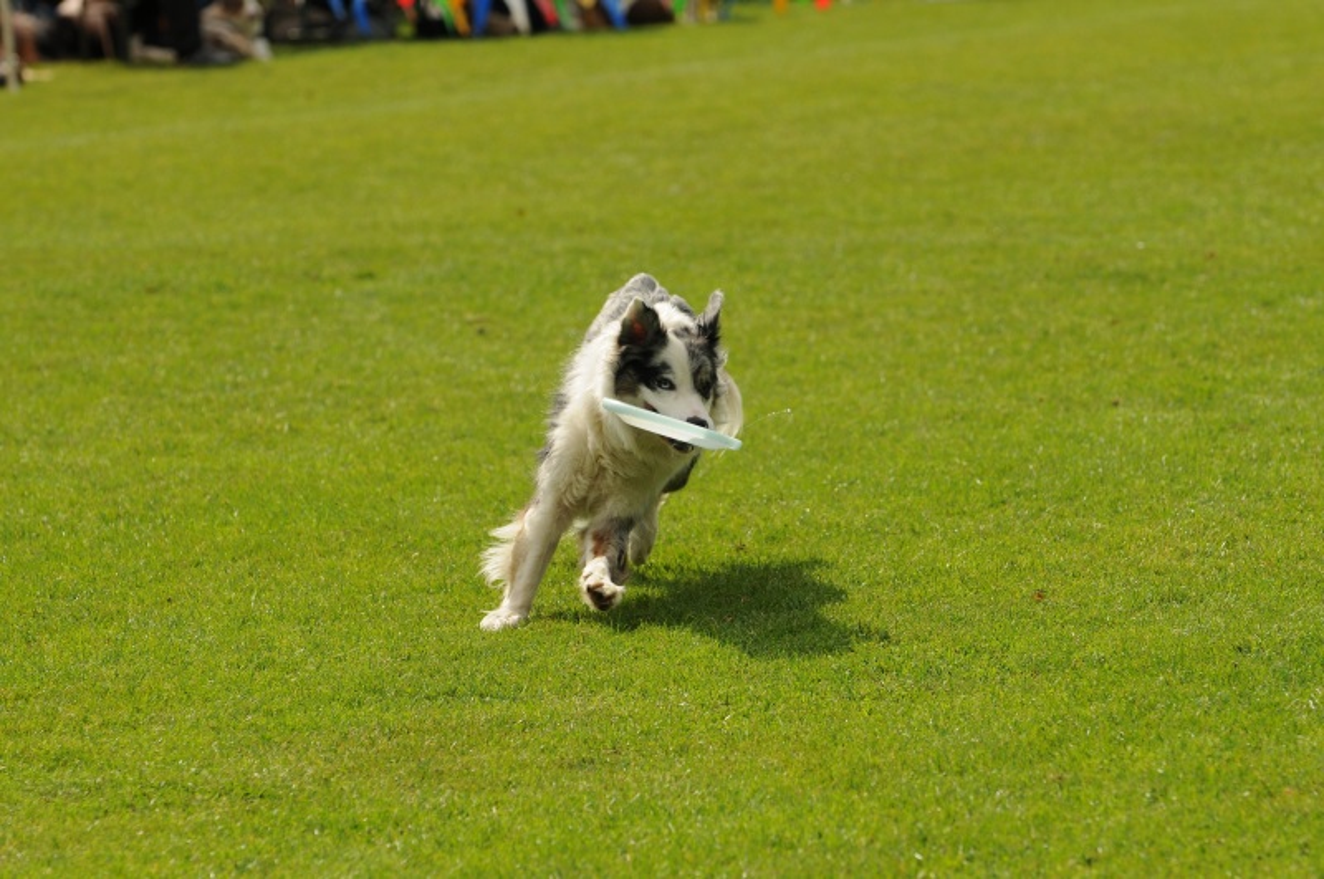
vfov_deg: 6.1
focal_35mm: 225
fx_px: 8263
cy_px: 440
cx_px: 662
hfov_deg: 9.2
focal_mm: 150
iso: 200
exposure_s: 1/1250
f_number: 5
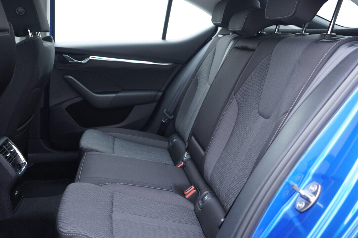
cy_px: 119
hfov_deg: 53.1
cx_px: 179
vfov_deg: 36.9
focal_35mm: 36
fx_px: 358
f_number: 2.8
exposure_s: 1/40
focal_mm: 24
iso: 400
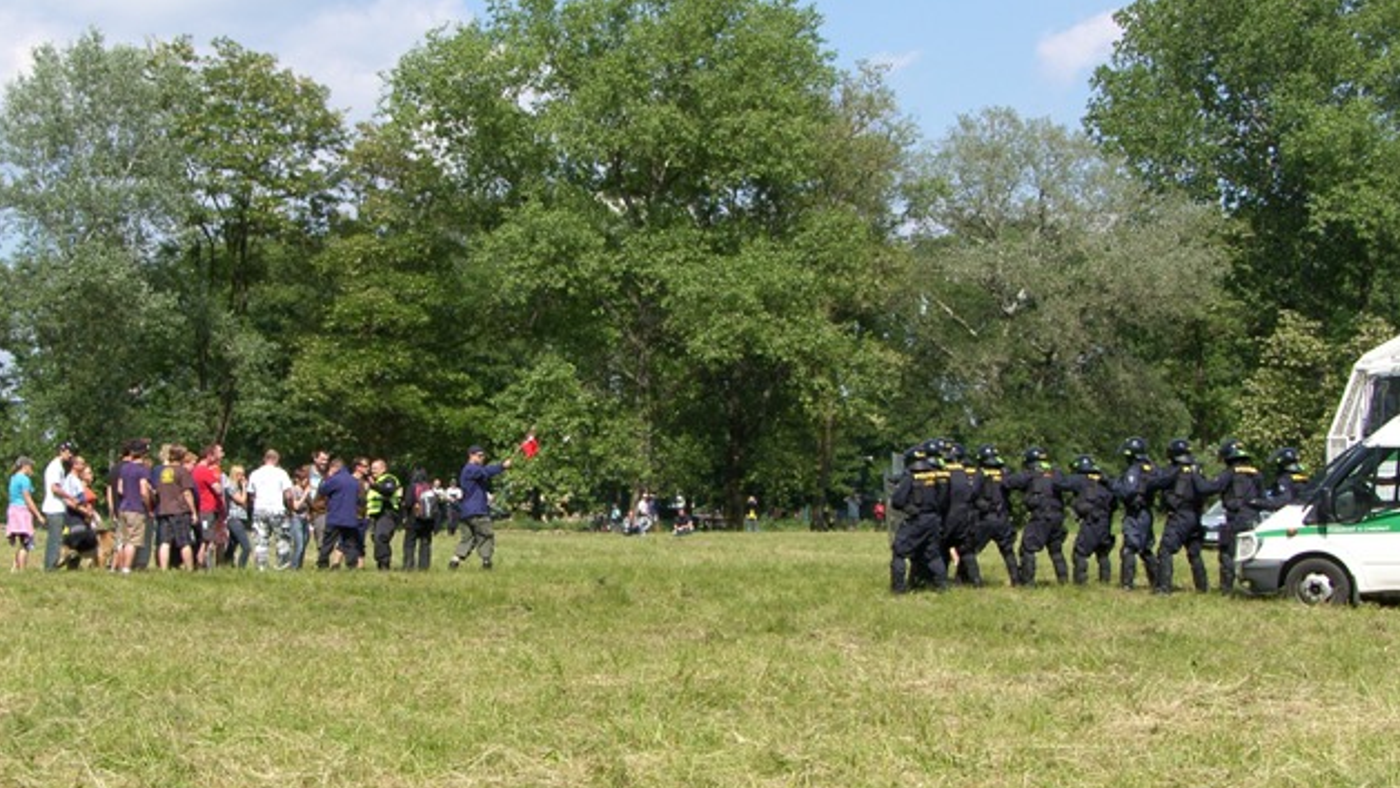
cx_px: 710
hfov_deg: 34.4
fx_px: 2265
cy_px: 390
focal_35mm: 61
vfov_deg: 19.7
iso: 50
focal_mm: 14.2
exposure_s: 1/320
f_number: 6.3
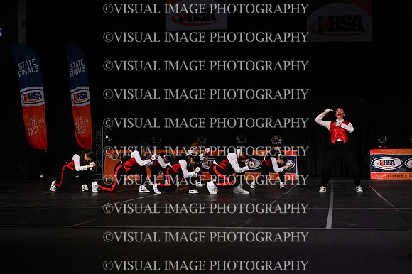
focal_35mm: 72
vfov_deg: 18.9
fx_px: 823
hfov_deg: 28.1
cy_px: 137
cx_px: 206
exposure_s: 1/1000
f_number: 4
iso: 6400
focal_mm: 48
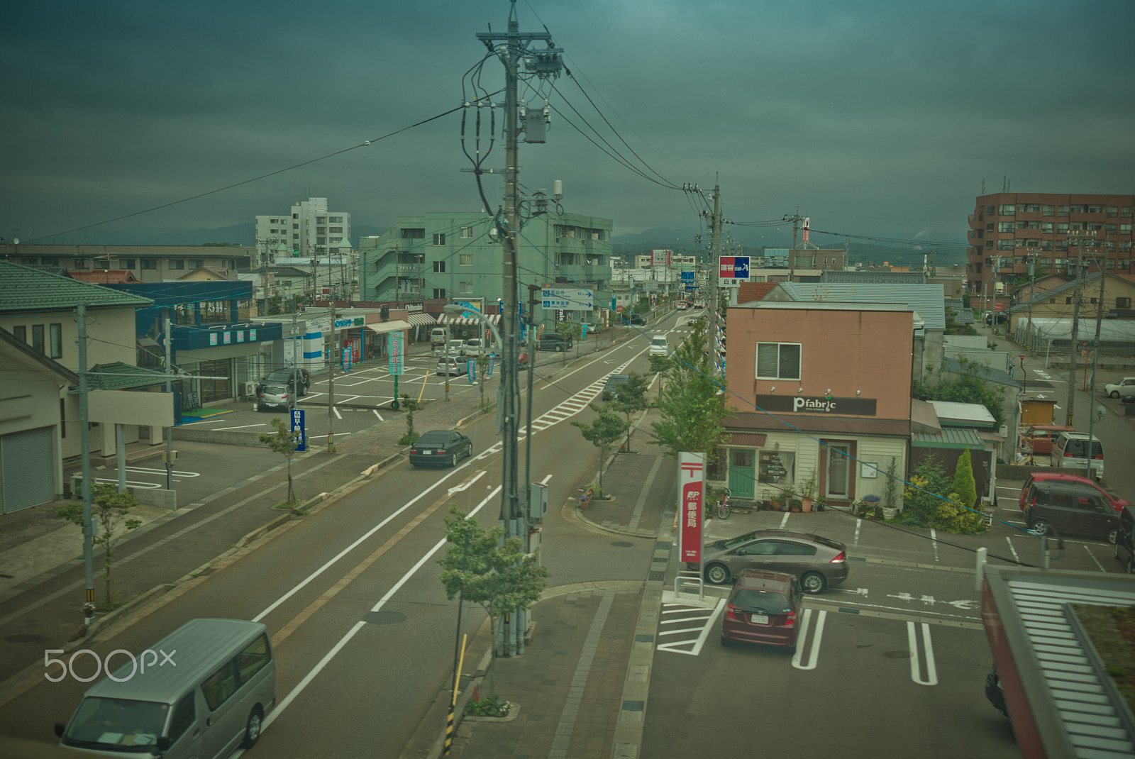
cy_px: 380
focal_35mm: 36
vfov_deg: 36.9
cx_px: 568
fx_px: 1136
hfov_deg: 53.1
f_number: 2.8
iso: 160
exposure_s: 1/1000
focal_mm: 24
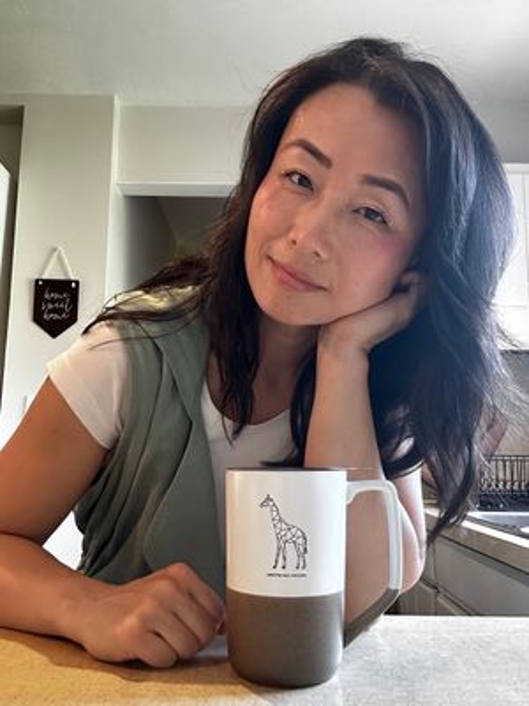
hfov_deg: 46.8
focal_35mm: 30
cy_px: 353
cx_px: 264
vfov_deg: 60.0
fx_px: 611
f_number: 1.9
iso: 160
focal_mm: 2.69
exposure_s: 1/60
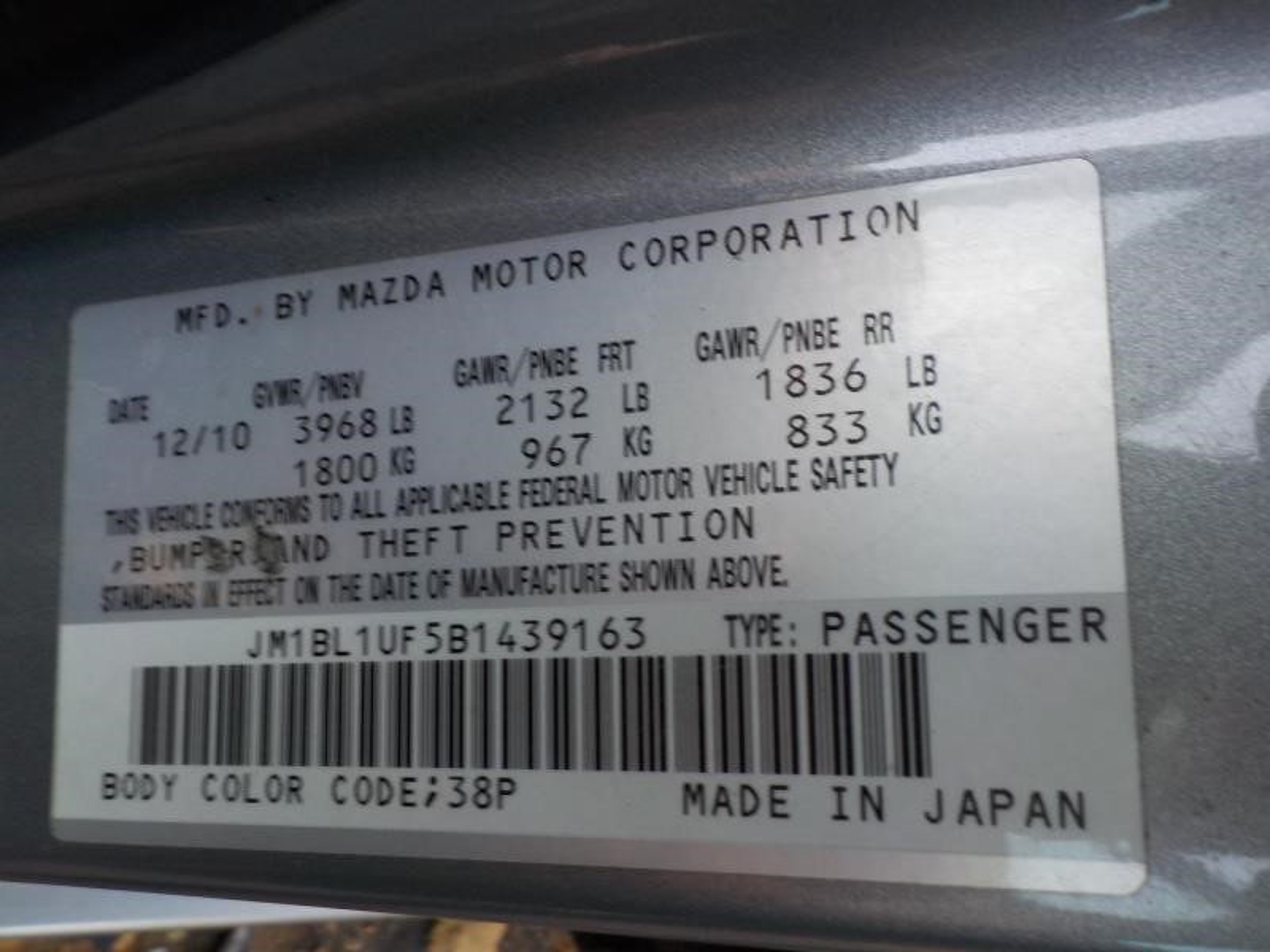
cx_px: 635
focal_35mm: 30
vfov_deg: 46.8
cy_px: 476
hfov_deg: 60.0
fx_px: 1101
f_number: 3.3
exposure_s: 1/50
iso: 125
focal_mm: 4.1
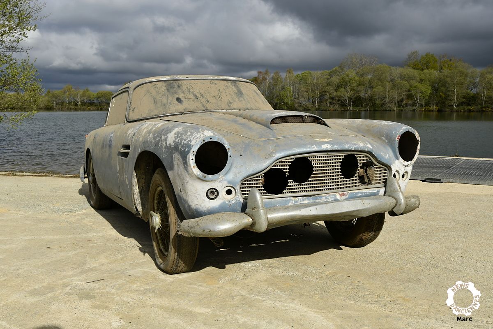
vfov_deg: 36.9
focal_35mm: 36
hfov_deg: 53.1
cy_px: 164
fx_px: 493
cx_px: 246
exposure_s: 1/320
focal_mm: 24
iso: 100
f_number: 13
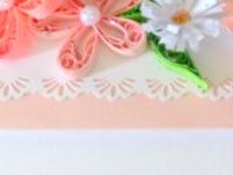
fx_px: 821
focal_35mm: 122
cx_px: 270
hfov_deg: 15.6
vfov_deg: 11.7
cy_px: -73
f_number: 2.8
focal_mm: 6.3
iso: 400
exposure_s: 1/50
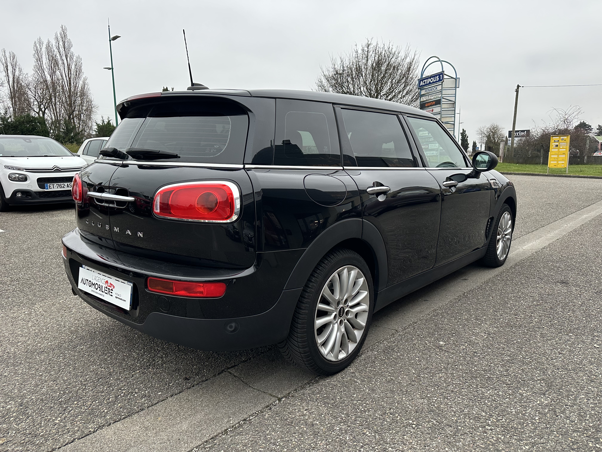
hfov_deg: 71.6
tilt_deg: -9.6
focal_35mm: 24
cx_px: 301
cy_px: 226
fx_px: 417
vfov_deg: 56.8
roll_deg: +1.4
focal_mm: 6.86
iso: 160
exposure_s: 1/121
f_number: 1.78
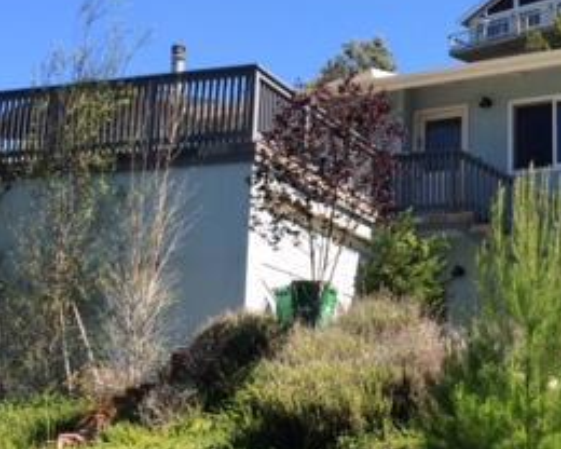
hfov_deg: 26.1
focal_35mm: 72
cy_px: 212
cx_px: 410
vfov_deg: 21.3
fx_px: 1195
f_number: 2.2
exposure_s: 1/1001
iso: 32
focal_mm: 4.12
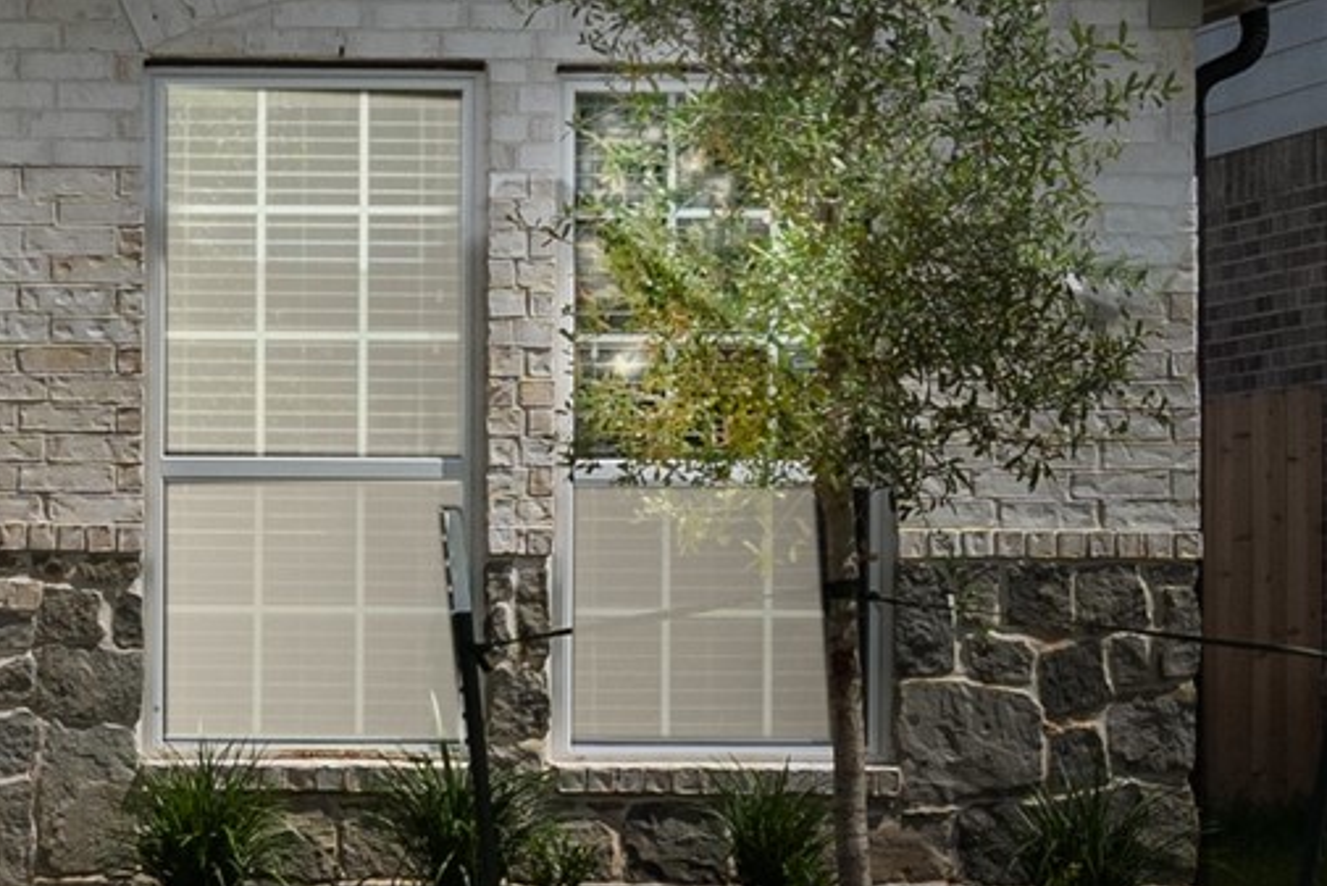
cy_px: 89
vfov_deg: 7.4
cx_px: -862
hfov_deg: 10.6
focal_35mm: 185
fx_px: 6821
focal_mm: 29
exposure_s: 1/250
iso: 320
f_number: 9
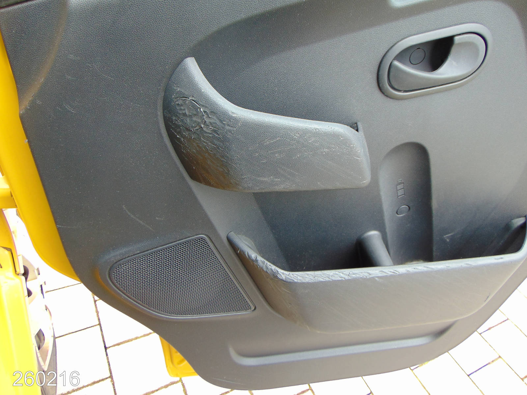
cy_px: 198
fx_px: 381
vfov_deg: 54.9
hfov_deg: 69.4
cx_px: 264
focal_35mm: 25
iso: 80
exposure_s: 1/60
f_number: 3
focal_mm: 4.5
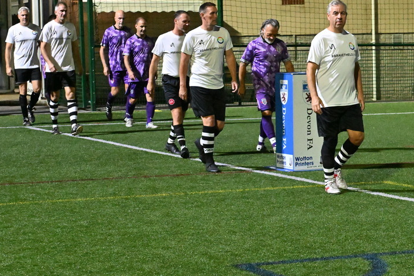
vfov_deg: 10.8
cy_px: 140
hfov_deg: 16.1
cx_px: 270
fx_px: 1460
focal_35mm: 127
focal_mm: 60
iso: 8000
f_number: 4.5
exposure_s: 1/400
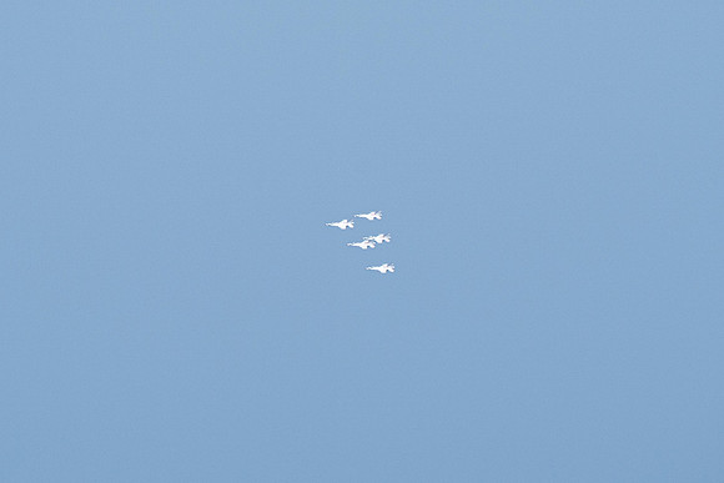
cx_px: 337
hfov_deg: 2.3
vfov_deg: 1.5
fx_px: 17876
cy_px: 231
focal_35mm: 889
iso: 640
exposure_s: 1/1600
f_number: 10
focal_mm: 400
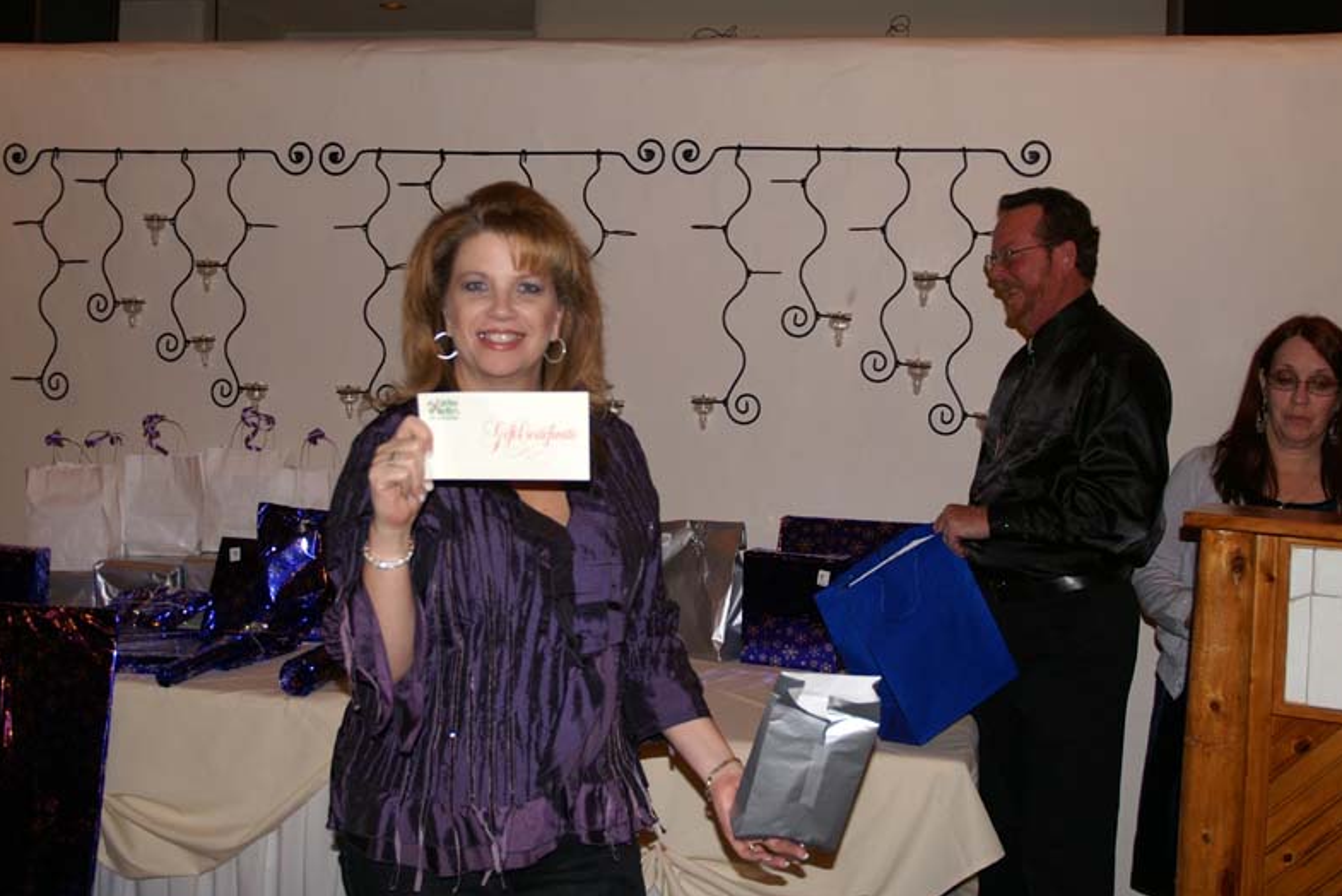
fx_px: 1603
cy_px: 360
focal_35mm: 43
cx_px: 680
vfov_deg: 31.1
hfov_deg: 45.4
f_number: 3.5
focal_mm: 22
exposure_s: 1/60
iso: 200
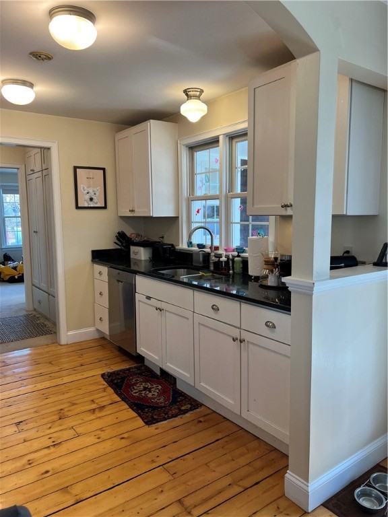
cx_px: 194
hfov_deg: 53.1
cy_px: 258
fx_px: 389
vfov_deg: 67.3
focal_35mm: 26
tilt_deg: -6.2
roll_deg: +1.0
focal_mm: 5.7
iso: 50
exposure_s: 1/120
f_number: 1.5
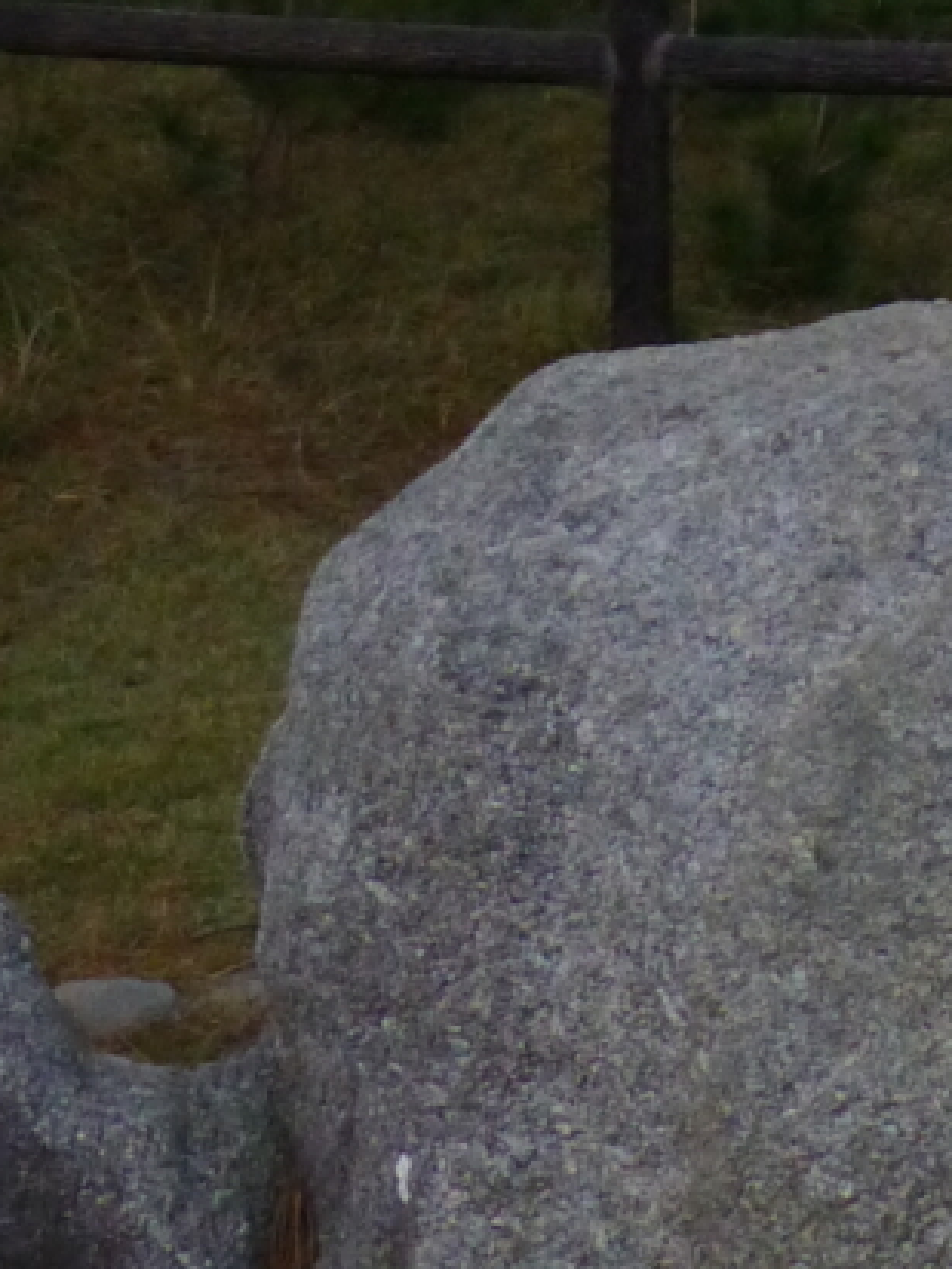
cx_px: 1281
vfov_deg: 19.0
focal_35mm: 93
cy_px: -522
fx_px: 3408
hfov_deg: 15.1
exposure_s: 1/60
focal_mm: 4.3
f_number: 3.3
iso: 320
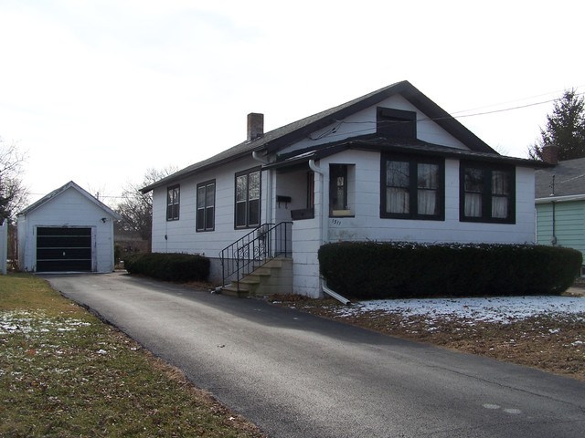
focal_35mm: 38
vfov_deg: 37.7
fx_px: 642
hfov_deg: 49.0
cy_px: 219
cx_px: 292
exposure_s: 1/500
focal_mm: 6.3
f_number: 4
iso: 80
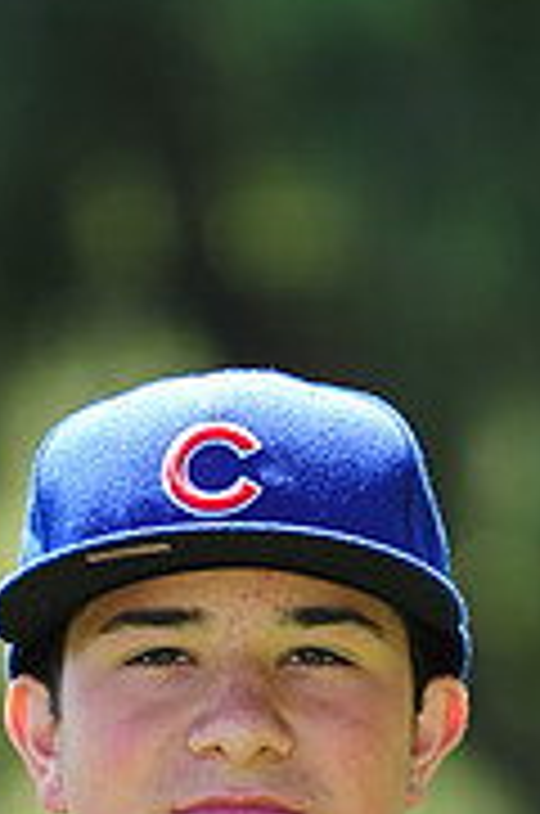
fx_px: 14477
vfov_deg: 3.2
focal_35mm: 641
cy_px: 1057
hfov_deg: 2.1
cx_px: 338
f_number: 4.5
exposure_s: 1/320
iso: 200
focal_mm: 200
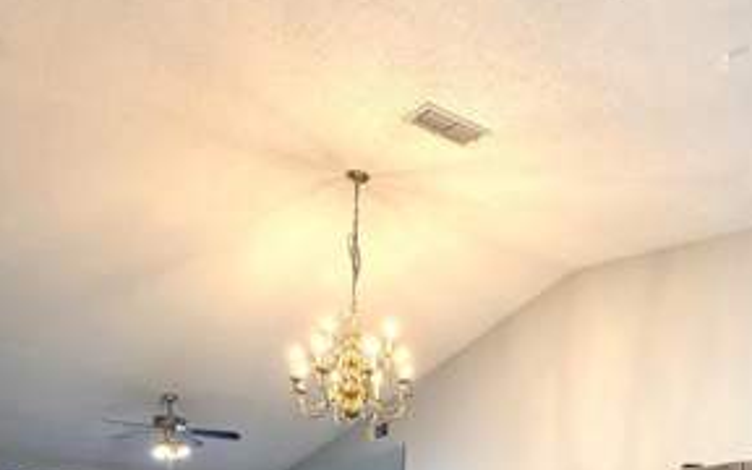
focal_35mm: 33
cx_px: 394
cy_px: 607
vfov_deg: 30.5
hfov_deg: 58.1
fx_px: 676
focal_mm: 2.22
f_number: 2.2
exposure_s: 1/120
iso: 320
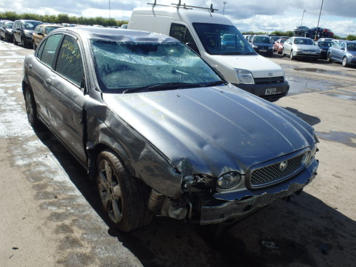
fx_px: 288
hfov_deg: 63.4
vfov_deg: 49.7
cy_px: 134
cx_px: 178
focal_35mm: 28
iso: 125
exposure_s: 1/125
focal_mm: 5
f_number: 11
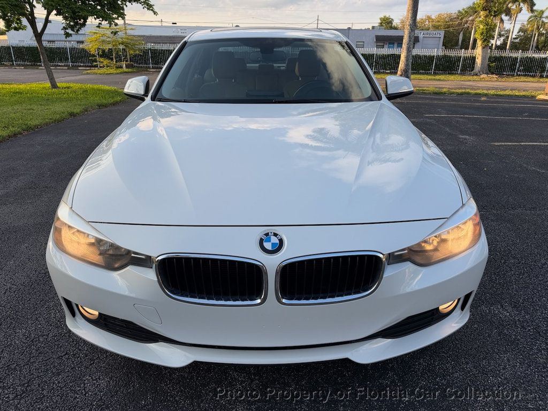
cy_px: 206
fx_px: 380
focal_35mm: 24
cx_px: 274
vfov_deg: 56.8
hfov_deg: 71.6
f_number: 1.78
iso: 80
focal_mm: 6.76
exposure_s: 1/1018
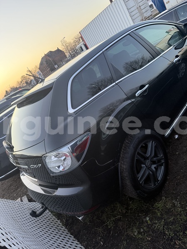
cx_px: 94
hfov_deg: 56.8
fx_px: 173
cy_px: 124
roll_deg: +33.2
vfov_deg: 71.6
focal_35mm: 24
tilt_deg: -20.4
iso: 320
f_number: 1.78
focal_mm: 6.76
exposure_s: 1/60
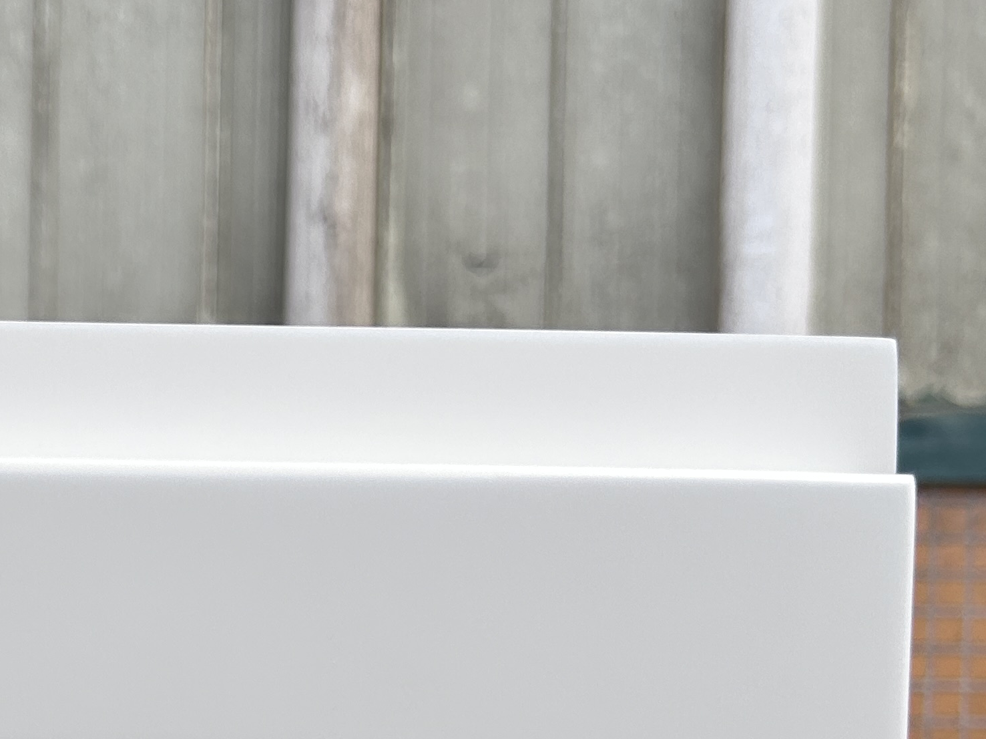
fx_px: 2022
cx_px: -57
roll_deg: -0.3
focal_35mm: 71
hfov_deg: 25.7
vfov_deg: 19.8
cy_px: 823
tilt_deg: -1.7
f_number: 1.5
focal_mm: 5.7
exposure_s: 1/121
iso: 50
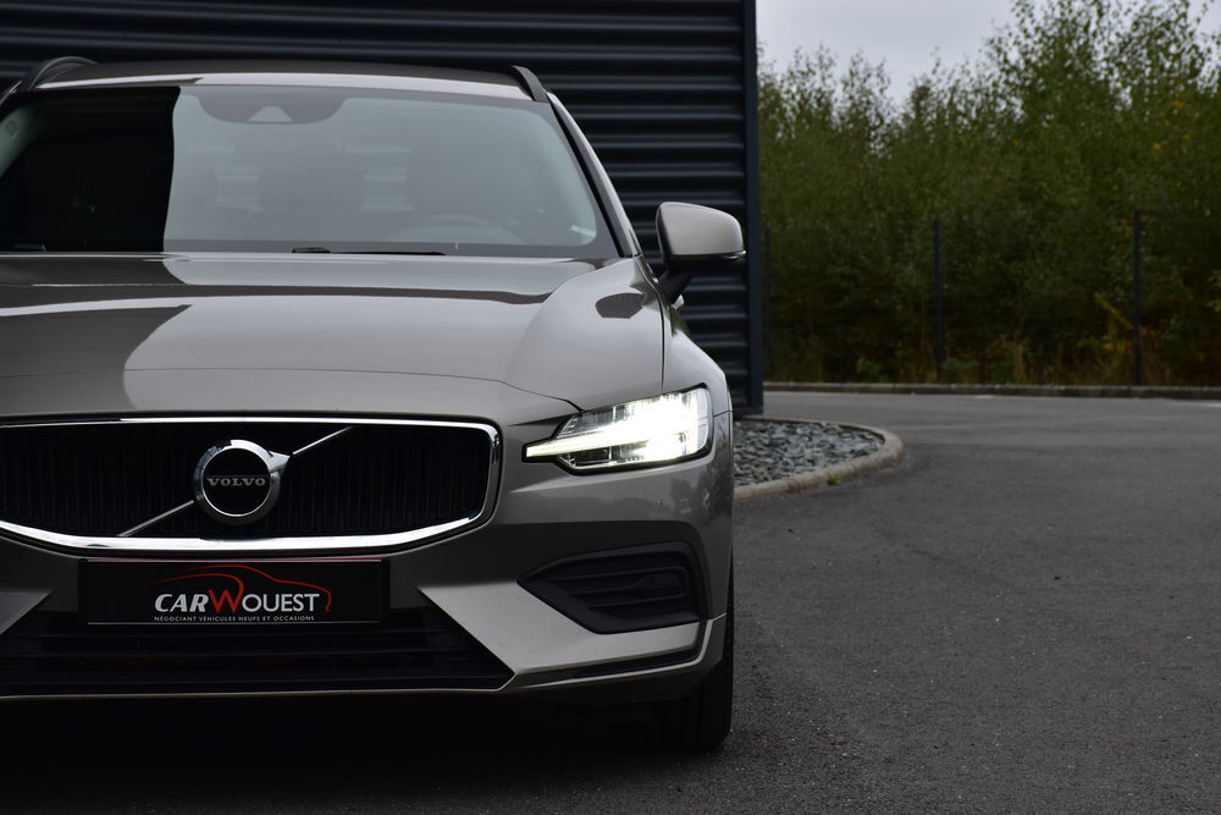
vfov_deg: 13.0
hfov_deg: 19.5
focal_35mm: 105
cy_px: 408
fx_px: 3562
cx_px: 610
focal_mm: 70
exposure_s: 1/125
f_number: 9
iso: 500
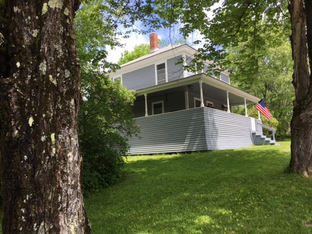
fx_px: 261
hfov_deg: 61.7
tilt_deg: +9.0
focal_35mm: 29
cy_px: 117
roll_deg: +2.2
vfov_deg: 48.2
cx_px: 156
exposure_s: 1/718
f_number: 2.2
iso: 25
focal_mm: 4.15
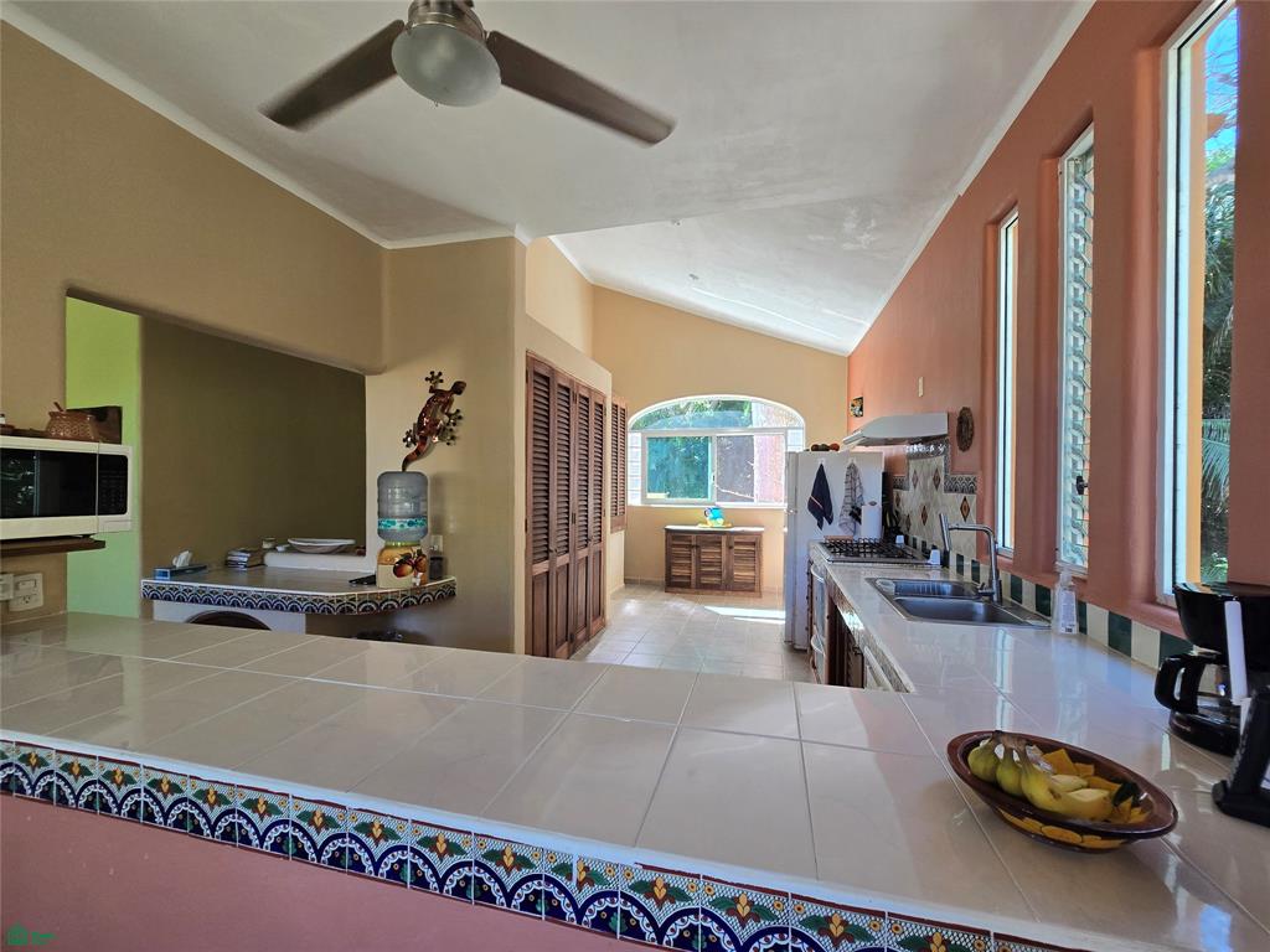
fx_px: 477
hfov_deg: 106.2
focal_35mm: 13
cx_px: 635
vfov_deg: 89.9
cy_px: 476
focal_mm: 2.2
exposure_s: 1/100
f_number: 2.2
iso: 100
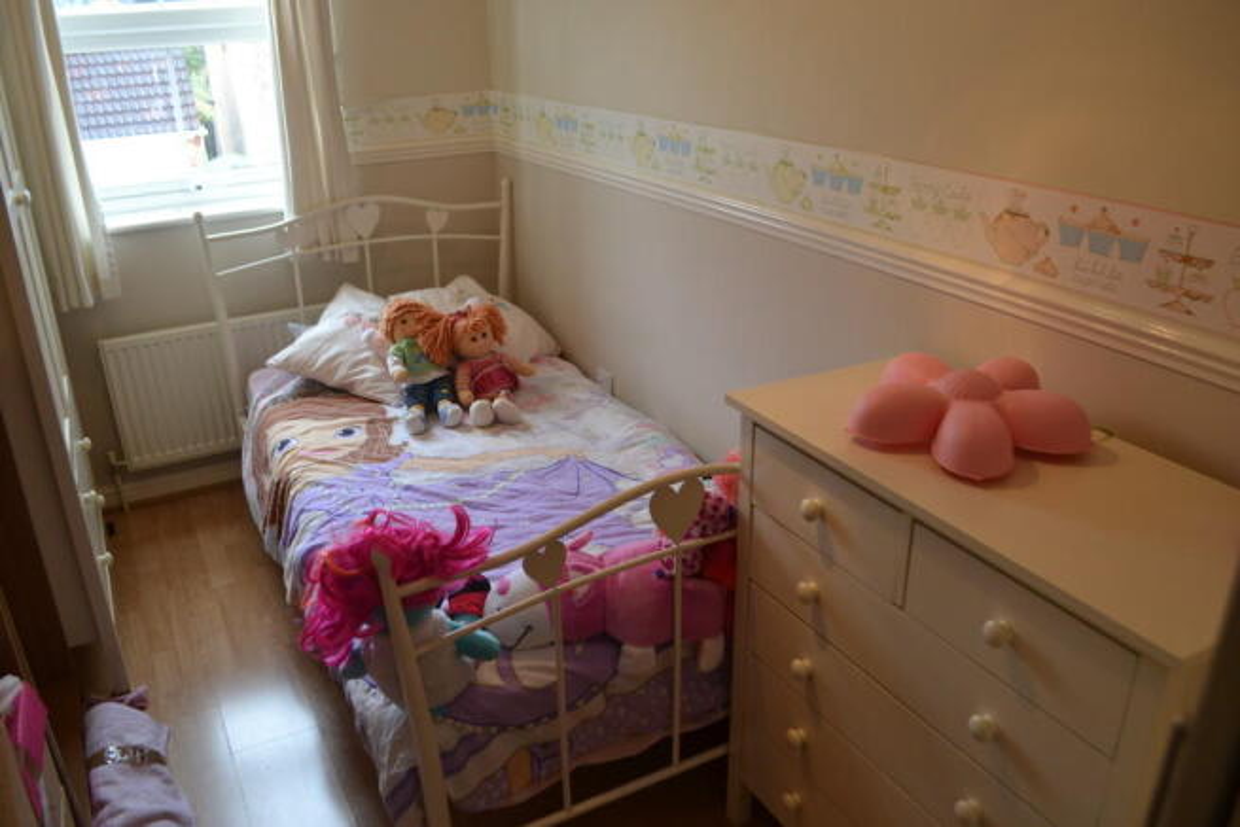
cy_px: 414
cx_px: 620
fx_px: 930
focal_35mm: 27
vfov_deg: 48.0
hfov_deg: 67.4
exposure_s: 1/60
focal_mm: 18
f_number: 4
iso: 400
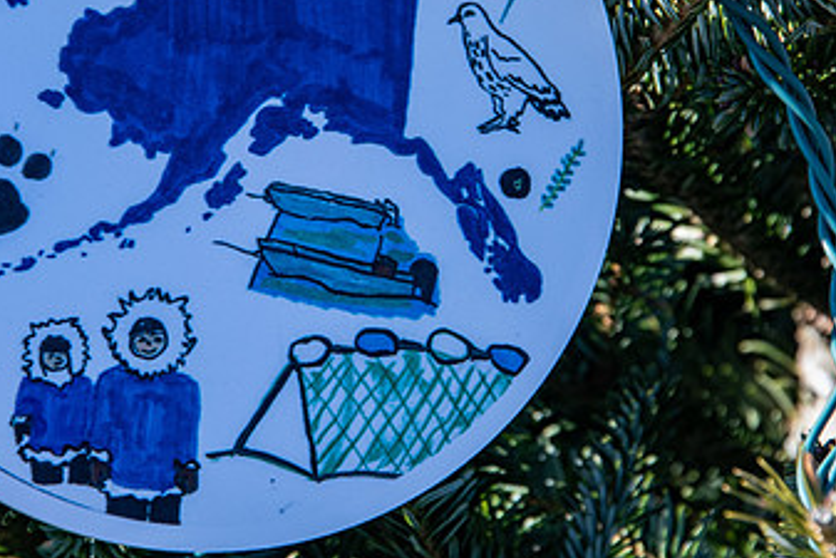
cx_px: 251
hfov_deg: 4.0
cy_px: 148
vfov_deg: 2.7
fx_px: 11987
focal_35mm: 516
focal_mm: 300
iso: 400
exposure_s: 1/400
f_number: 9
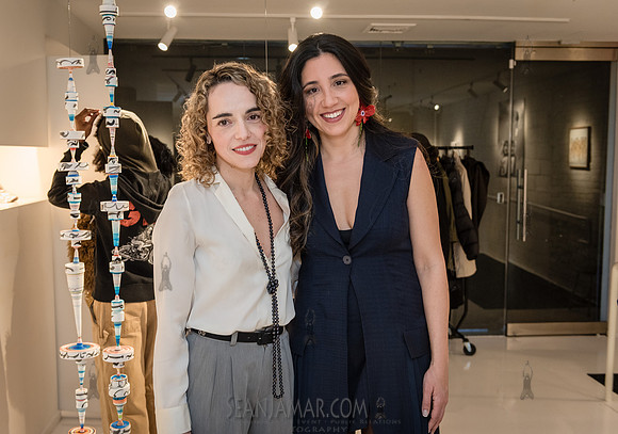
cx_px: 286
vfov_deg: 36.6
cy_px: 213
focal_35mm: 38
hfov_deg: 50.4
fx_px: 656
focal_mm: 35
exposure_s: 1/200
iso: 1600
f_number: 4
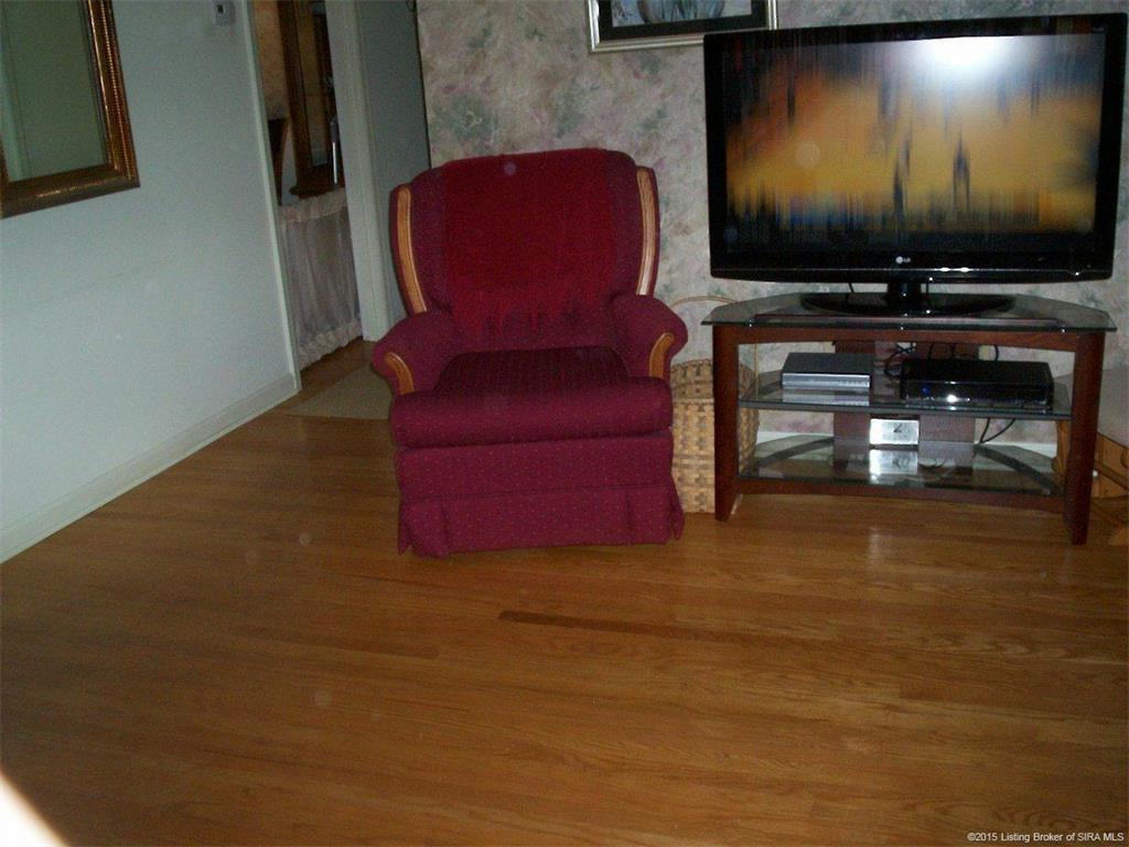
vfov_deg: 39.7
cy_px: 424
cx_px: 564
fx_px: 1174
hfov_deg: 51.4
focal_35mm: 36
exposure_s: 1/64
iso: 140
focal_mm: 5.9
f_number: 4.5
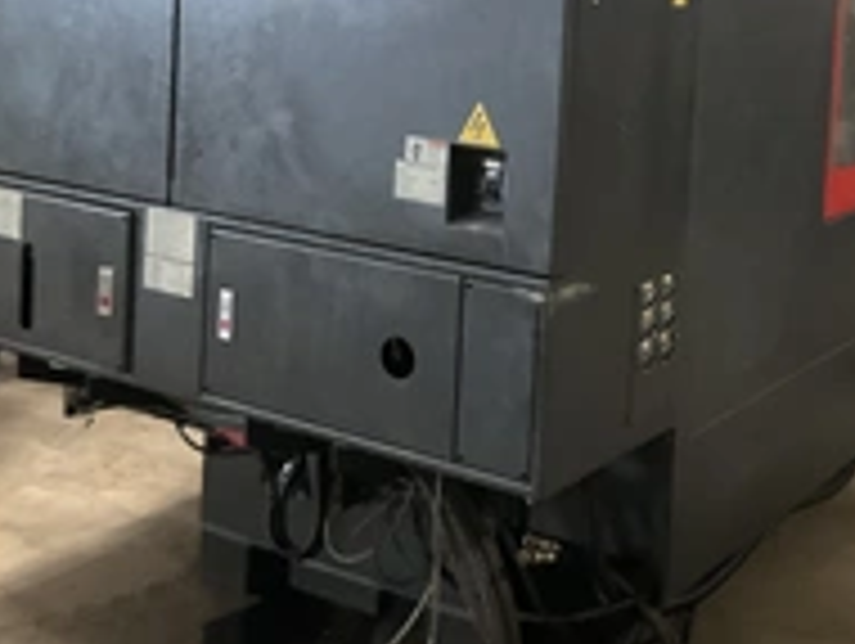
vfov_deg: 23.4
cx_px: 562
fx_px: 1509
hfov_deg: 31.4
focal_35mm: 61
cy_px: 59
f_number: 1.8
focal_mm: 3
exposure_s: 1/60
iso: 250
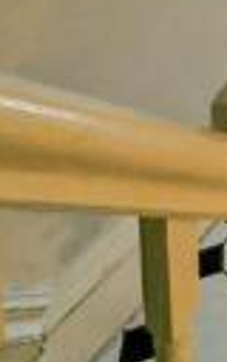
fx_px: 465
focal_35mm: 47
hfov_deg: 19.6
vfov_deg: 25.4
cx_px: 419
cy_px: -233
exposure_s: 1/100
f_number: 2.2
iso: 338
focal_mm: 1.95
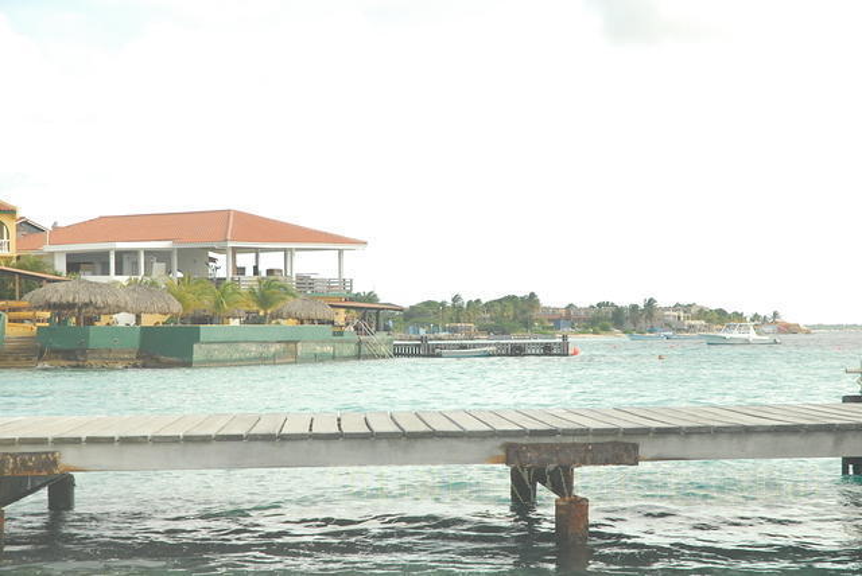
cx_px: 431
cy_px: 288
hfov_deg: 19.4
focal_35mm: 105
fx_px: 2516
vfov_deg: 13.1
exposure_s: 1/250
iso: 400
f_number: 8
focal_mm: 70
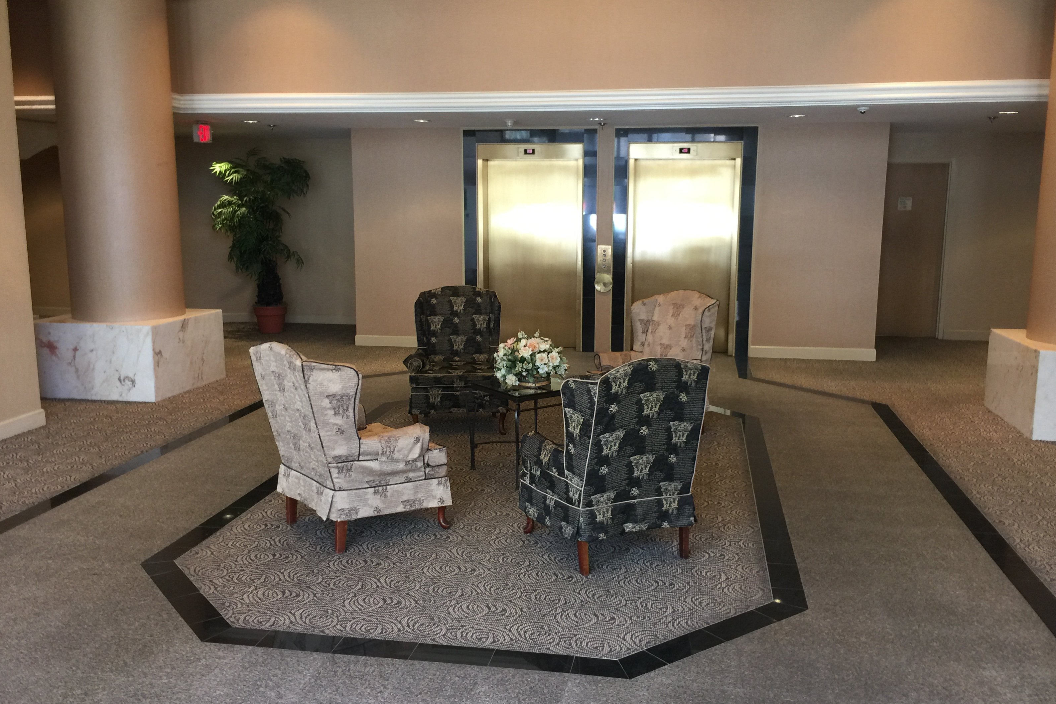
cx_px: 529
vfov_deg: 42.3
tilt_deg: -9.2
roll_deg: -1.1
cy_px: 375
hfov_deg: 60.3
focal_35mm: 31
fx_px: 909
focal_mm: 4.15
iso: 50
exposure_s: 1/15
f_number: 2.2
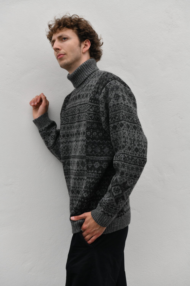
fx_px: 554
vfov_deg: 28.8
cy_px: 143
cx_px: 95
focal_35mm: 70
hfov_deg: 19.5
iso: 1600
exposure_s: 1/350
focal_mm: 70
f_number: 9.5
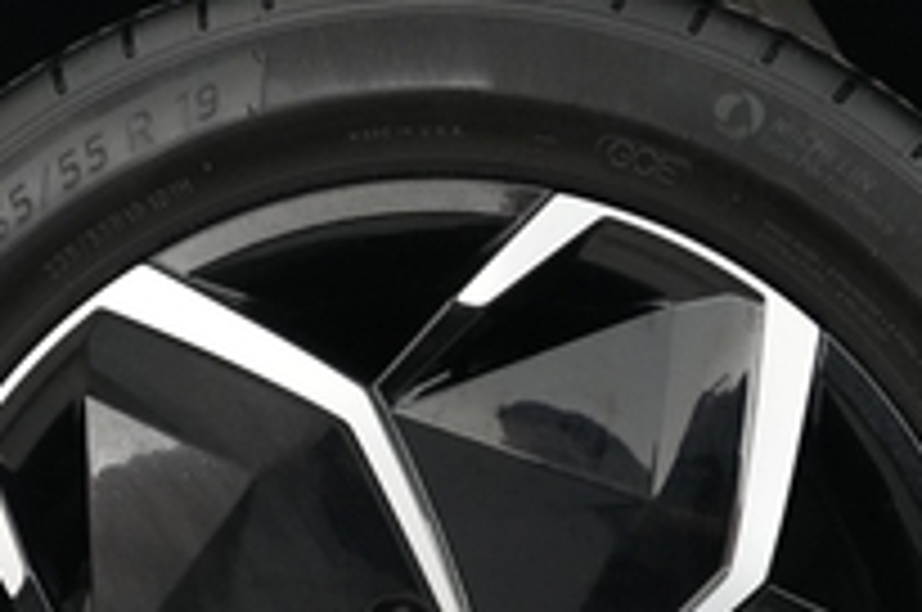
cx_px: 450
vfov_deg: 17.3
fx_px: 1918
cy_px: 724
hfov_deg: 27.0
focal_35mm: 75
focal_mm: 24
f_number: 2.8
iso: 6400
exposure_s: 1/160
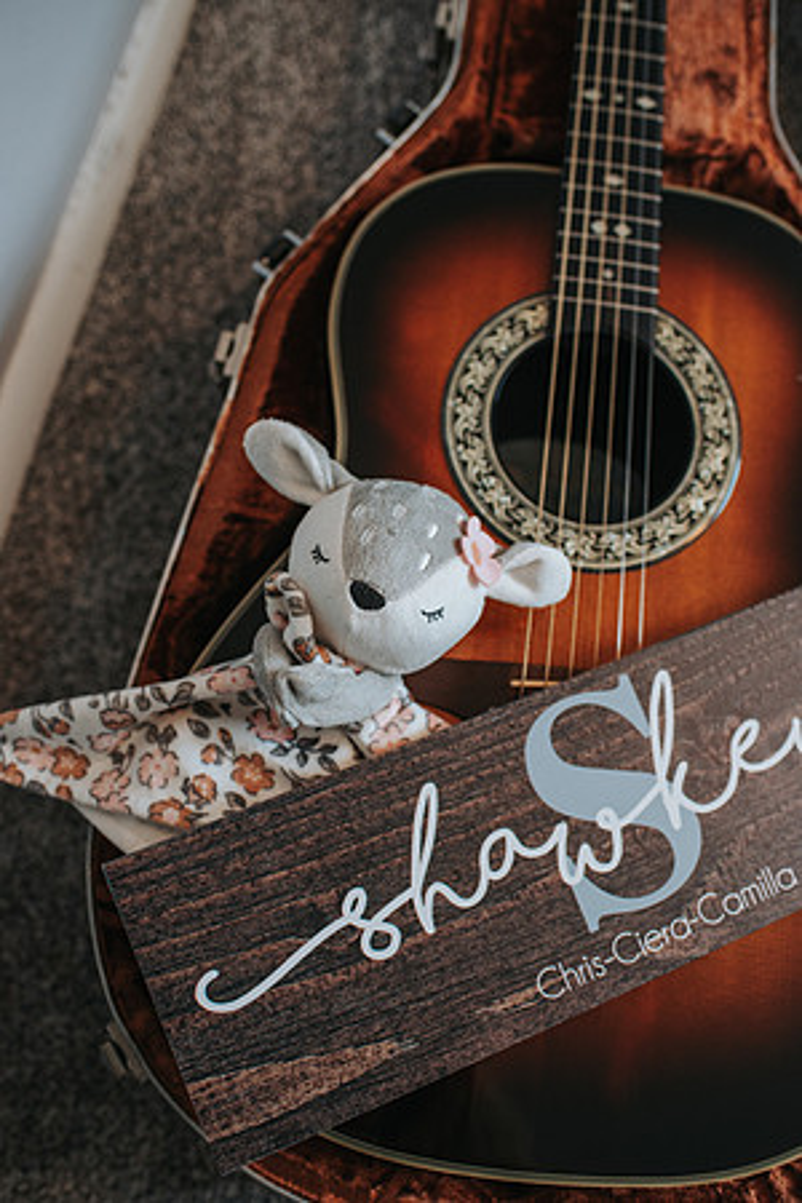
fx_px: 1169
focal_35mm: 35
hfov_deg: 37.9
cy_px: 602
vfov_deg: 54.4
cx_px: 401
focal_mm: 35
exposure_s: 1/250
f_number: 2.8
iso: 1000
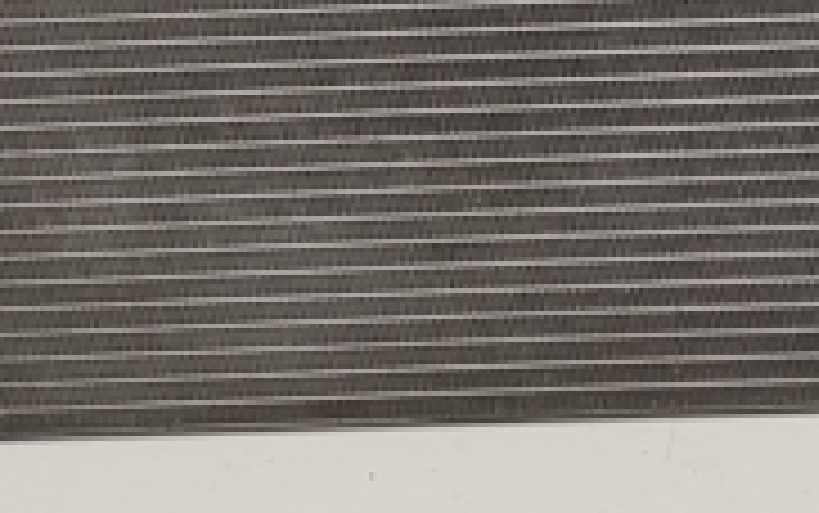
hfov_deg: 21.6
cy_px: -396
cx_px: 792
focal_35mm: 93
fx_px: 2077
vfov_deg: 12.8
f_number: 1.89
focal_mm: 5.43
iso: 108
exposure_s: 1/100
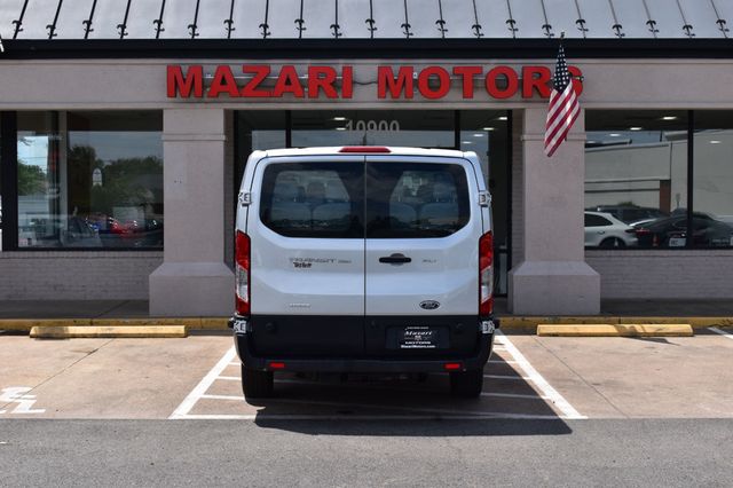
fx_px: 1099
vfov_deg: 25.0
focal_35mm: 54
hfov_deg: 36.9
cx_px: 366
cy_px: 244
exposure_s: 1/500
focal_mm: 36
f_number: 11
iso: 320
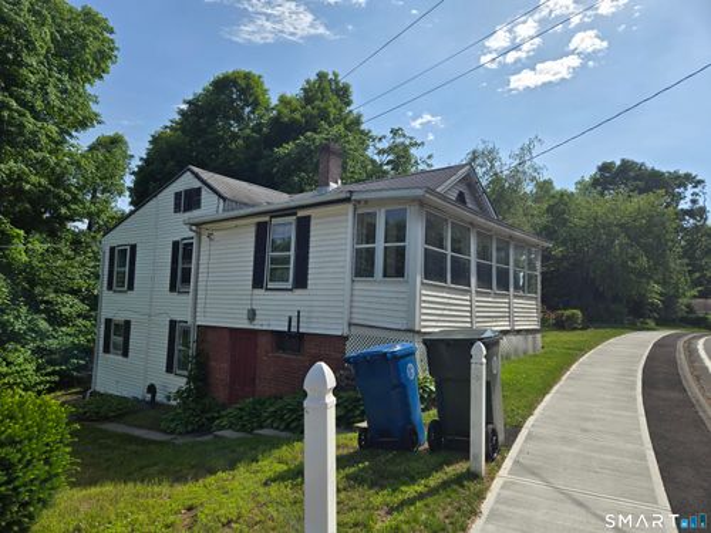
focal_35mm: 23
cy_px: 266
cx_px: 356
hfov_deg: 73.9
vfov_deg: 58.9
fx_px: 472
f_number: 1.8
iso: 25
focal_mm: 5.4
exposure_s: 1/1714
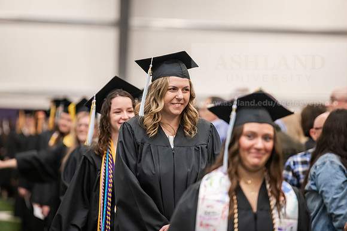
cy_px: 116
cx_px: 174
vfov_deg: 7.4
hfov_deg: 11.1
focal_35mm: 185
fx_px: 1784
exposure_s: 1/200
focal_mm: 185
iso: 2500
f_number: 3.2
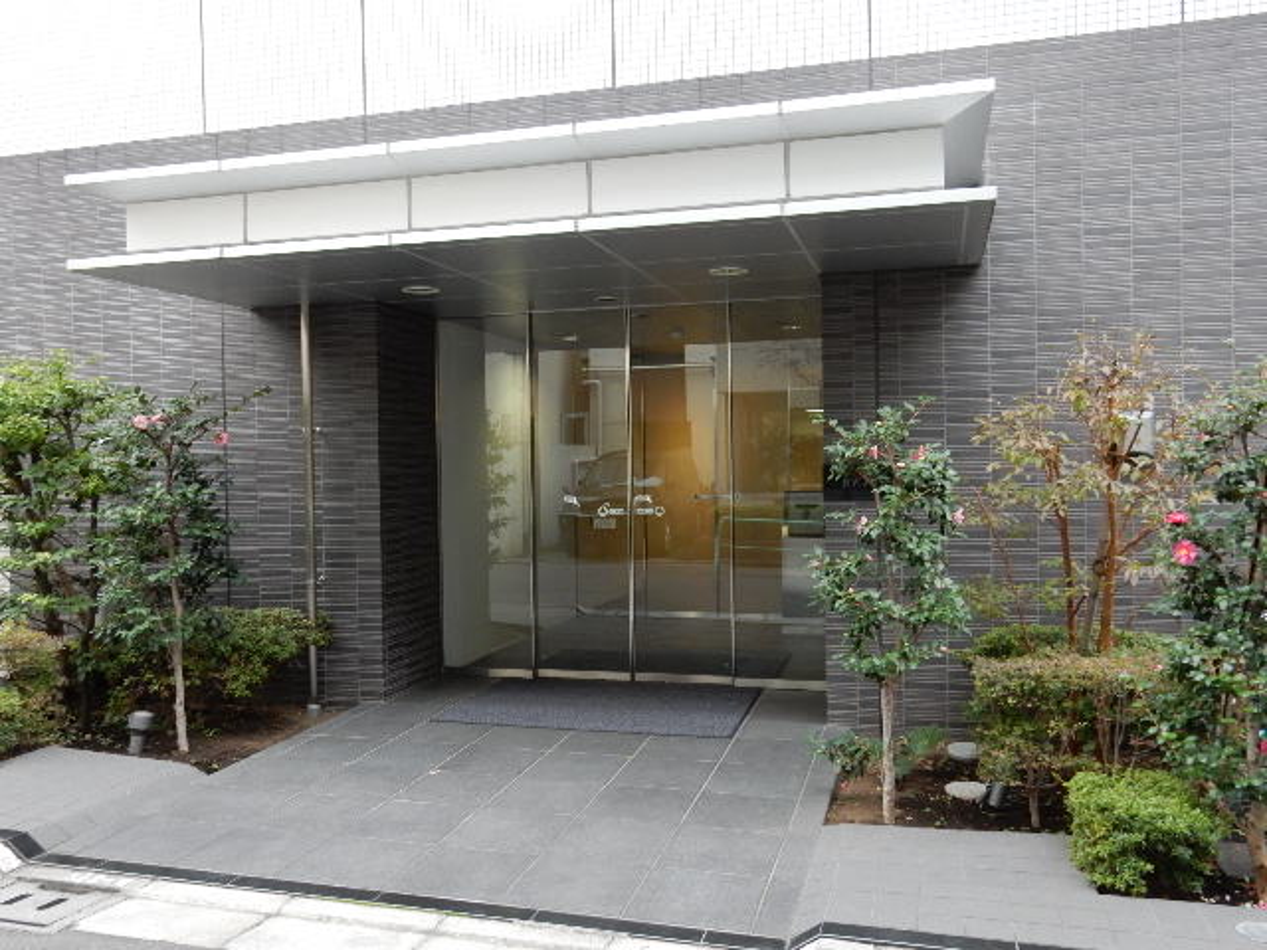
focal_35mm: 30
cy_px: 475
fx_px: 1098
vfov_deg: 46.8
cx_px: 634
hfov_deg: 60.0
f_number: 4
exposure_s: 1/30
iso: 320
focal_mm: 5.4
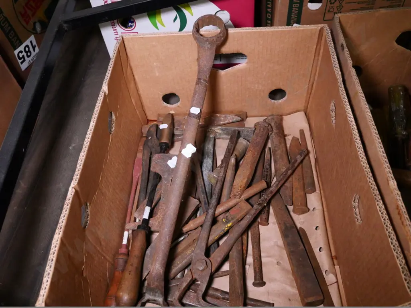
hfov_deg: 60.0
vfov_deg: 46.8
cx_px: 206
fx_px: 356
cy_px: 154
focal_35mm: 30
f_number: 3.7
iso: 3200
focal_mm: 15
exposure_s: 1/250
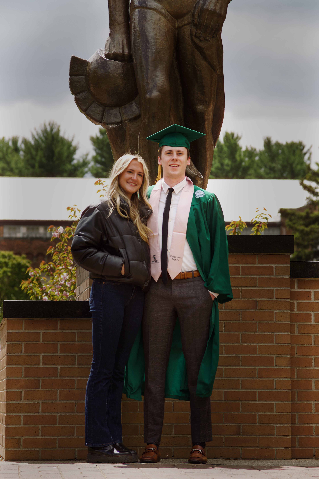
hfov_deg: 8.7
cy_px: 238
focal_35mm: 159
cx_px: 159
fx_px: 2106
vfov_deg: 13.0
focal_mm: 105
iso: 200
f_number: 5.6
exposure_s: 1/500
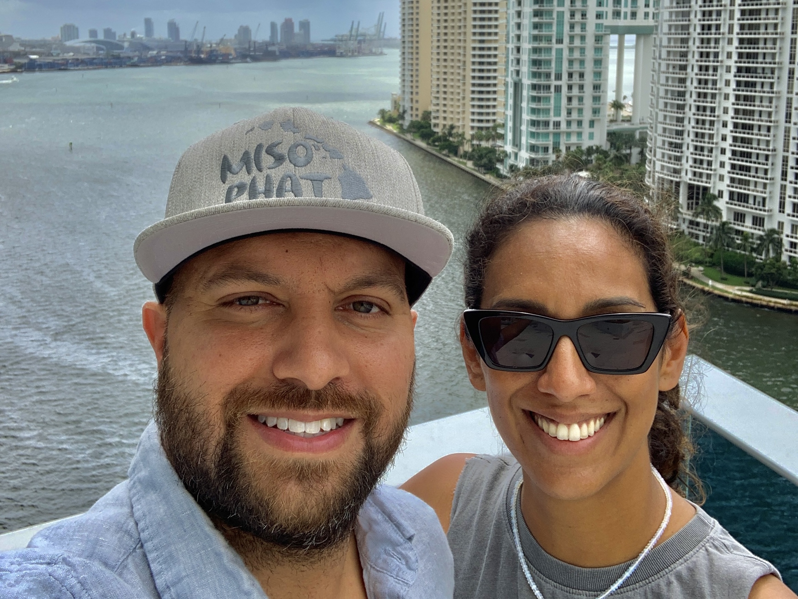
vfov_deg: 44.2
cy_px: 300
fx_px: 738
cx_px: 399
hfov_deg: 56.8
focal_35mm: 32
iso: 16
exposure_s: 1/328
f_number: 2.2
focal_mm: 2.87
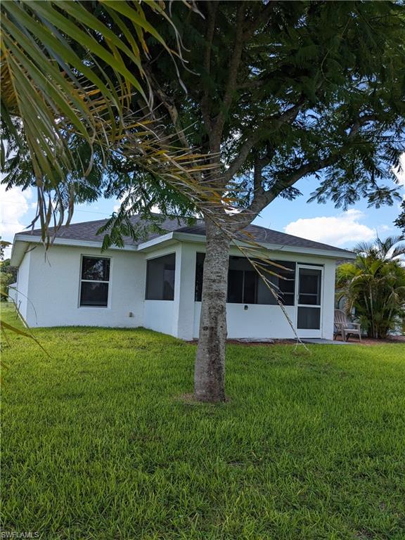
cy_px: 270
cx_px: 202
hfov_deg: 51.4
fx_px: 421
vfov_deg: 65.3
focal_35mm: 27
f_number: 1.73
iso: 49
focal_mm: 4.38
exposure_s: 1/1669
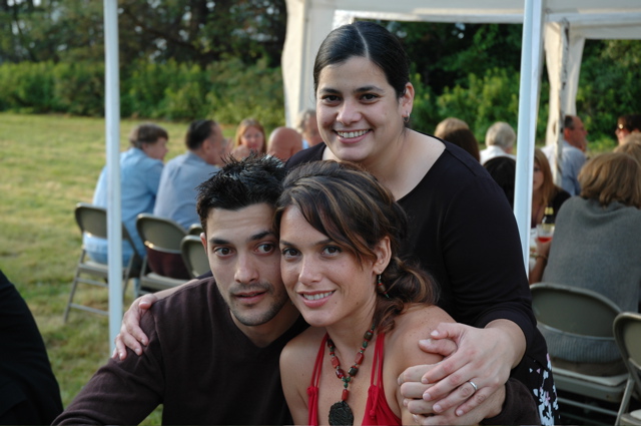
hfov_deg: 30.5
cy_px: 213
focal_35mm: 66
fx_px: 1174
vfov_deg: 20.6
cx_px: 320
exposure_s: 1/100
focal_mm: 44
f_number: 4.5
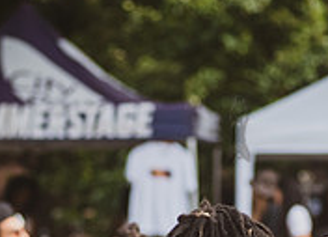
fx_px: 5263
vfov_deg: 2.6
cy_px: 345
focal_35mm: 563
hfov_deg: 3.6
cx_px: 226
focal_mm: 125
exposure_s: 1/1600
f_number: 4
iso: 500
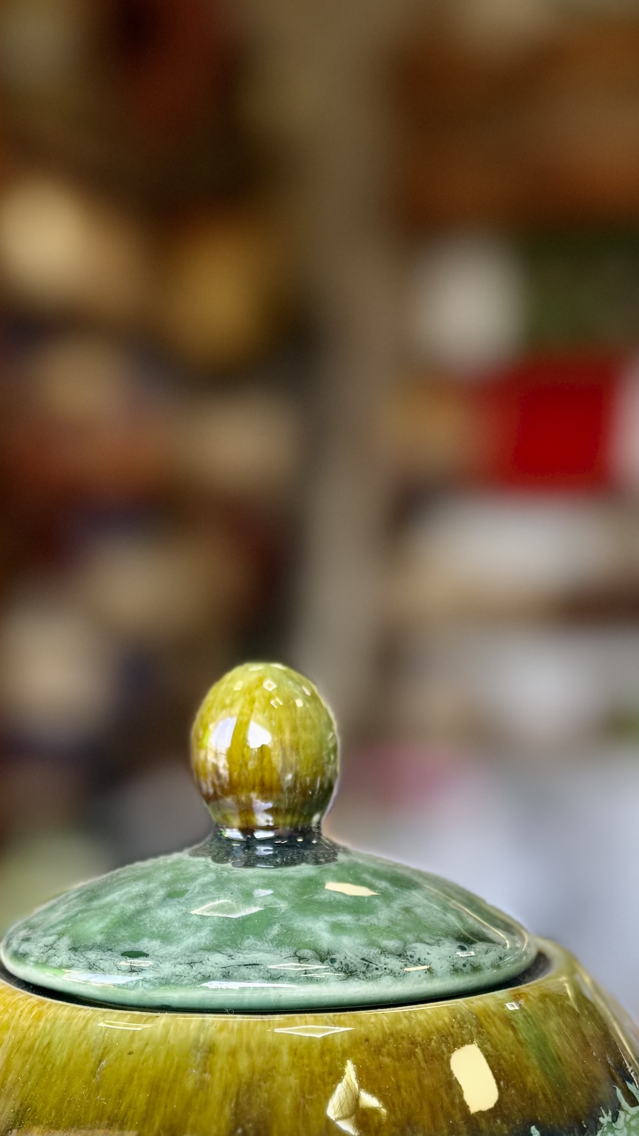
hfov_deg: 22.2
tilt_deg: -18.6
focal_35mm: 54
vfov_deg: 35.3
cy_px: 1105
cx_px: 308
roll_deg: -1.7
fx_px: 1626
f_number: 1.78
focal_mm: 6.76
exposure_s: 1/121
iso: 64
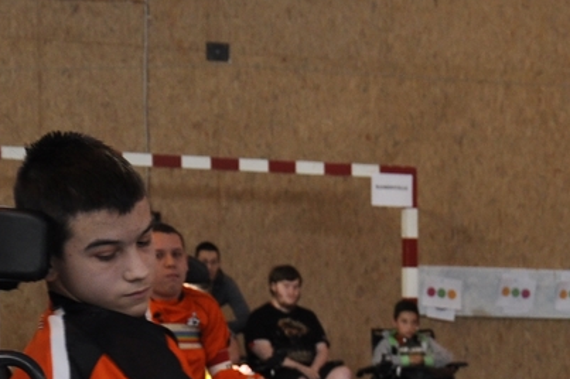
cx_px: 788
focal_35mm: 238
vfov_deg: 5.7
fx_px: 3765
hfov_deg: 8.5
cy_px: 677
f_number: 5.6
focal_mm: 40
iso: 360
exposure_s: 1/125
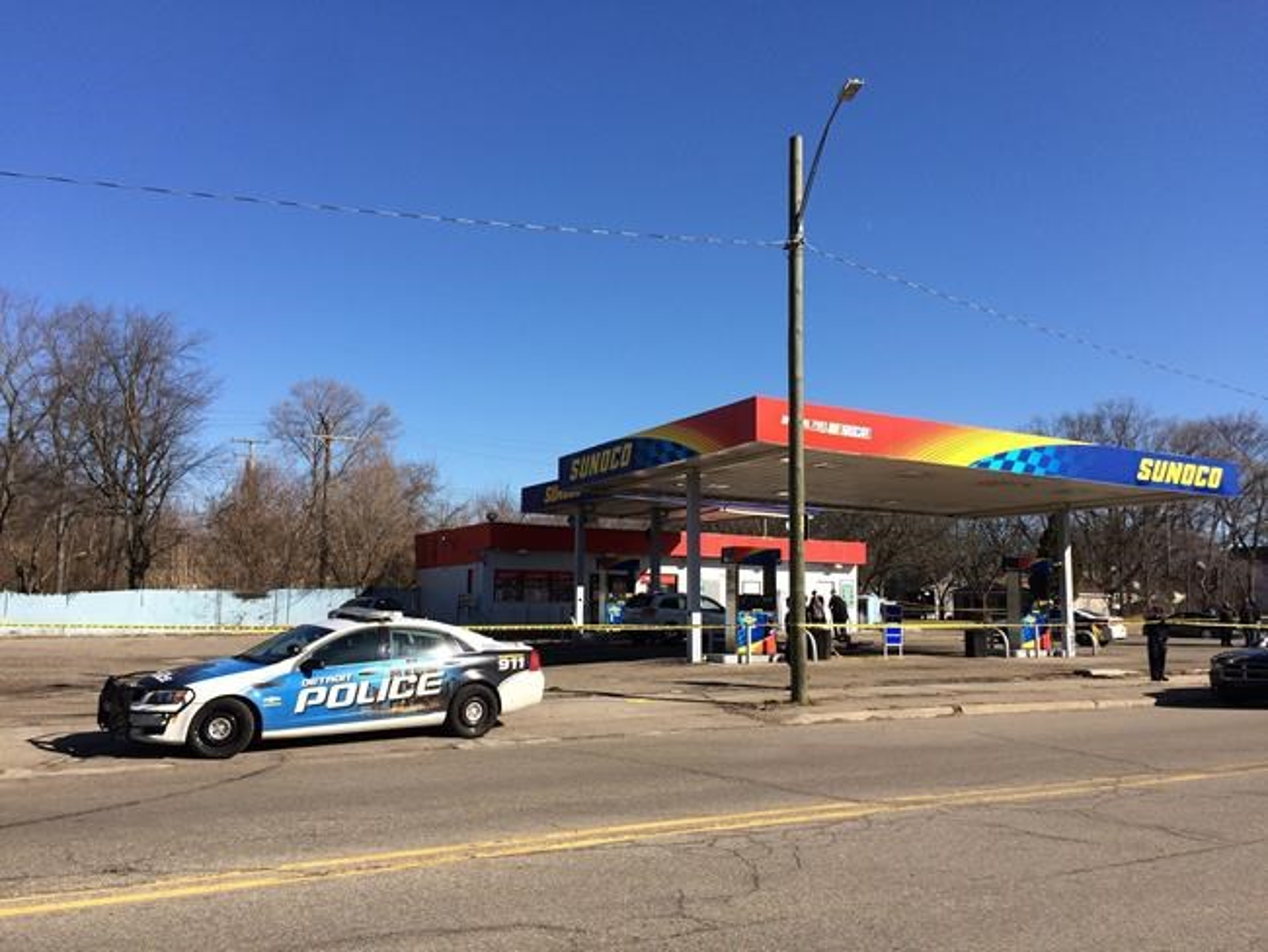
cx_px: 634
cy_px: 476
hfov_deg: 61.6
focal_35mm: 29
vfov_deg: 48.3
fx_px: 1063
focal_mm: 4.15
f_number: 2.2
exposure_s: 1/1953
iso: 32
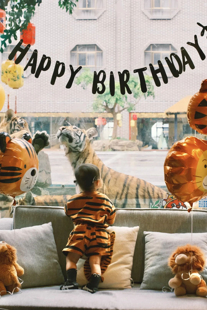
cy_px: 155
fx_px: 716
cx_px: 104
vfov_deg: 24.5
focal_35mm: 83
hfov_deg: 16.5
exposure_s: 1/180
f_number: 5.6
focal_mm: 55
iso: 6400
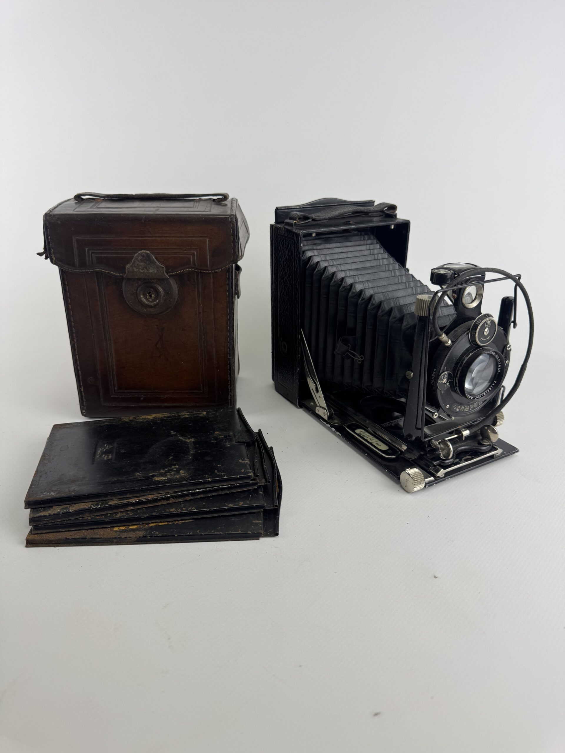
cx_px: 282
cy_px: 376
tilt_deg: -25.1
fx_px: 522
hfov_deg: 56.8
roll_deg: +0.5
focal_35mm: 24
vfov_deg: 71.6
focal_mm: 6.76
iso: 80
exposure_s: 1/481
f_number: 1.78
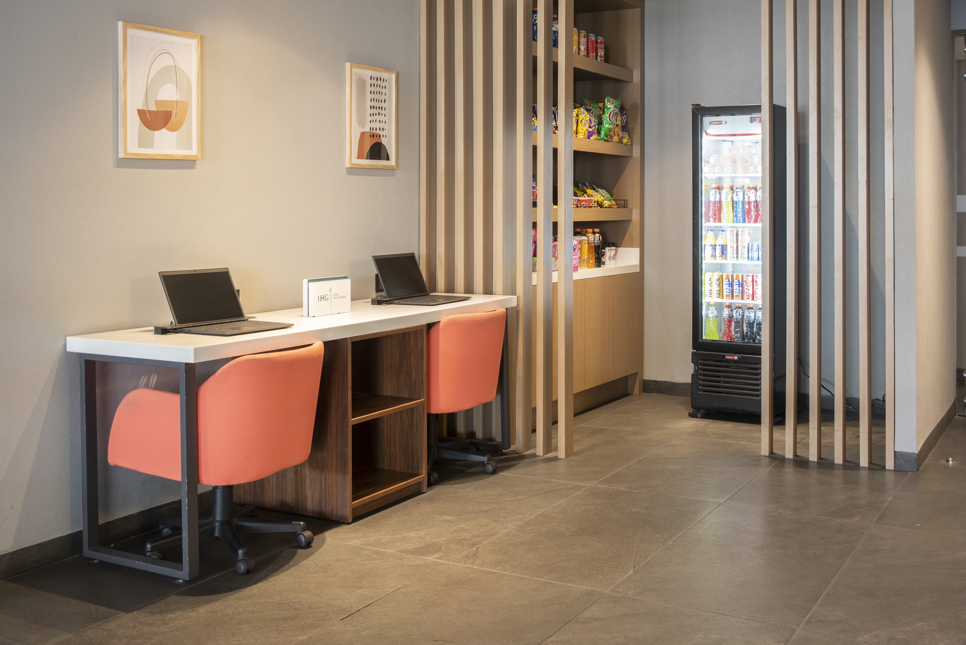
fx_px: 2013
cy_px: 322
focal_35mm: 75
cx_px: 483
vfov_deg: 18.2
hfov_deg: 27.0
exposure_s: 1/1.25
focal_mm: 75
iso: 200
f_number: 8
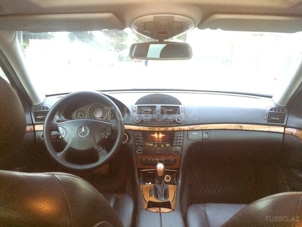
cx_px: 151
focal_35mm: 29
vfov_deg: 48.2
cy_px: 114
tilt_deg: -9.9
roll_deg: -0.6
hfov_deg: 61.7
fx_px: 253
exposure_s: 1/17
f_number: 2.2
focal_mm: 4.15
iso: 500
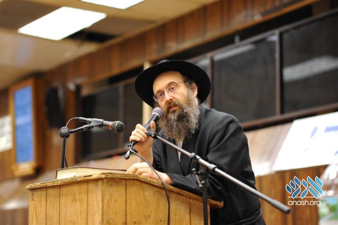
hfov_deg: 23.9
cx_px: 169
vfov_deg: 16.1
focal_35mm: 85
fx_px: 798
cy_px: 112
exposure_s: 1/125
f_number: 2.2
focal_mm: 85
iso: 1000
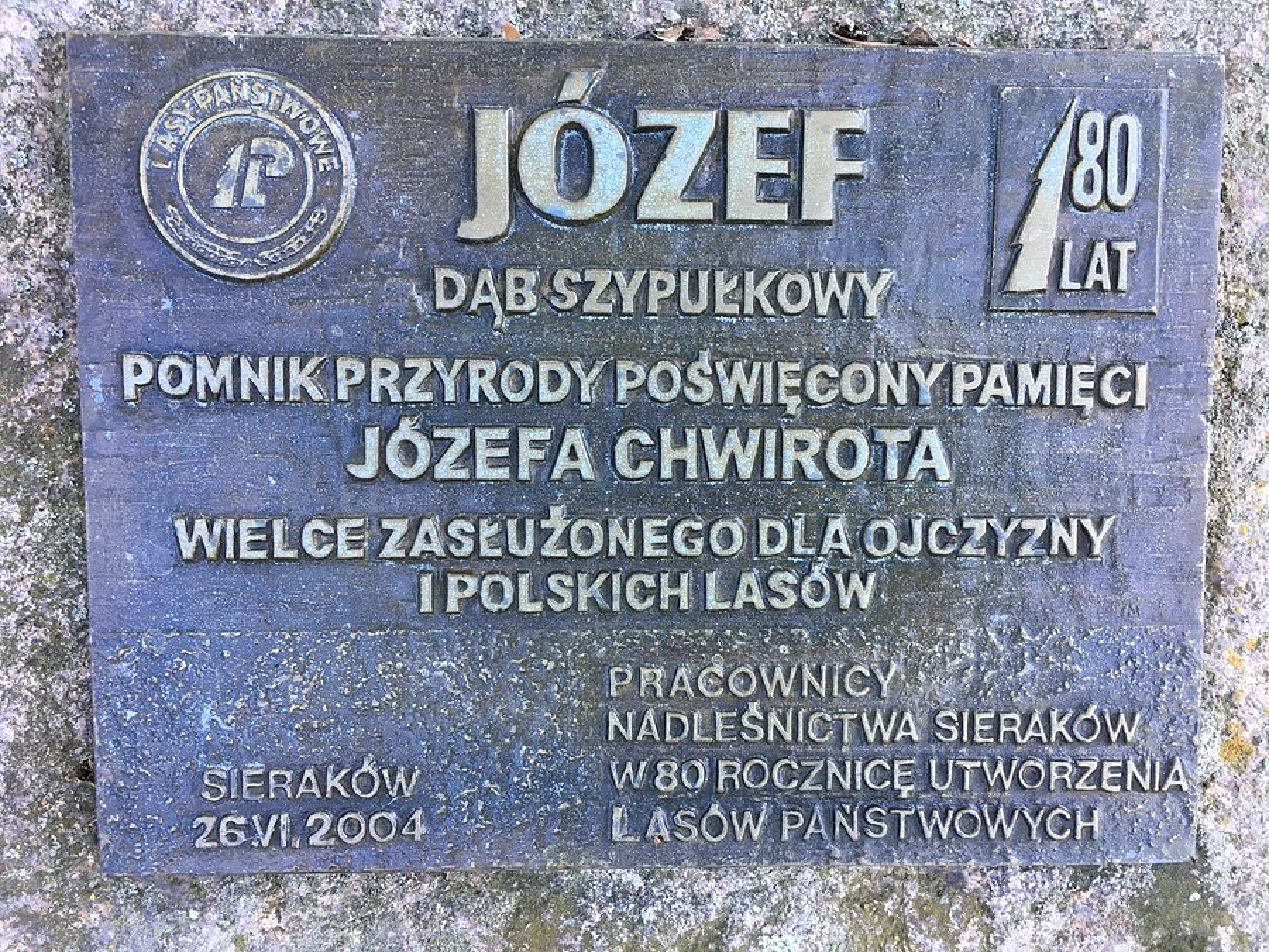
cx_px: 634
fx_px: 1063
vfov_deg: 48.2
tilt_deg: -70.8
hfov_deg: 61.7
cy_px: 476
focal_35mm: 29
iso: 25
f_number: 2.2
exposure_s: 1/33
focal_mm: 4.15
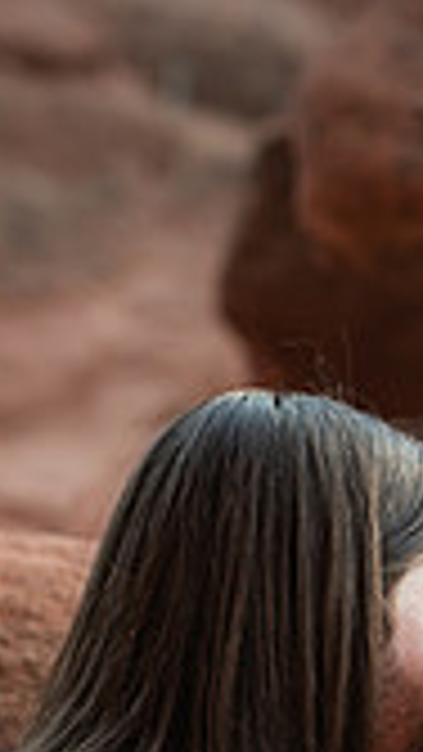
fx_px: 2810
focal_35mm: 141
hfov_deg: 8.6
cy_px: 923
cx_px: 430
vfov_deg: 14.7
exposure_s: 1/200
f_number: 2.2
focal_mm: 50
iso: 250
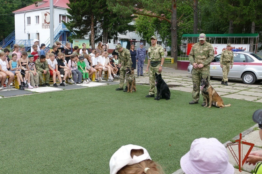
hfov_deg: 50.7
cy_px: 87
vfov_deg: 35.1
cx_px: 131
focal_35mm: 38
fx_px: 277
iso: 125
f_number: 3.1
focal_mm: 13.97
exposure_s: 1/800
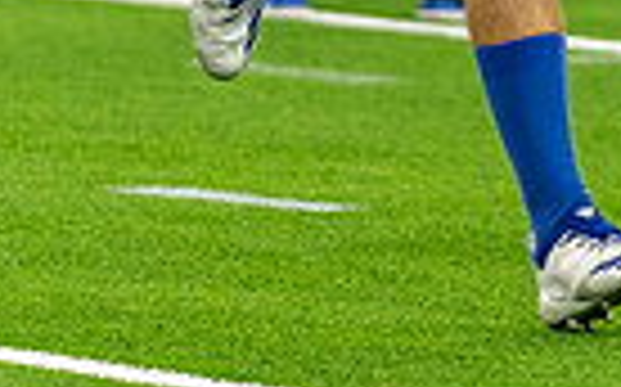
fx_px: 18162
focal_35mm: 1074
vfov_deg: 1.2
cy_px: -513
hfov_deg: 2.0
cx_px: 730
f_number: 2.8
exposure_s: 1/1250
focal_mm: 200
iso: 1250
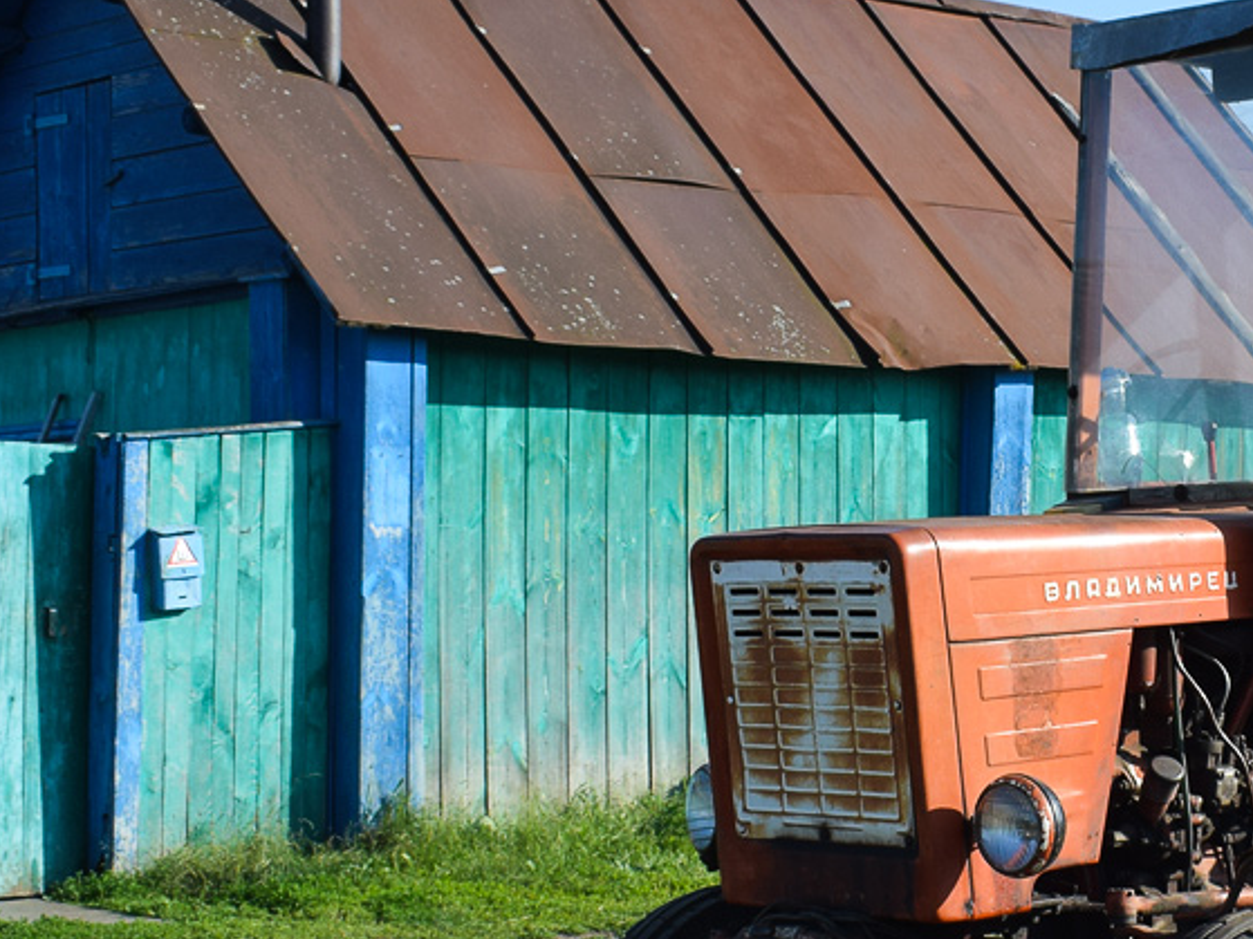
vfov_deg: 22.5
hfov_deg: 28.5
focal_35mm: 65
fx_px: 2353
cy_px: 580
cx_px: 1152
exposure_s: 1/320
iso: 200
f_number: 9
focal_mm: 21
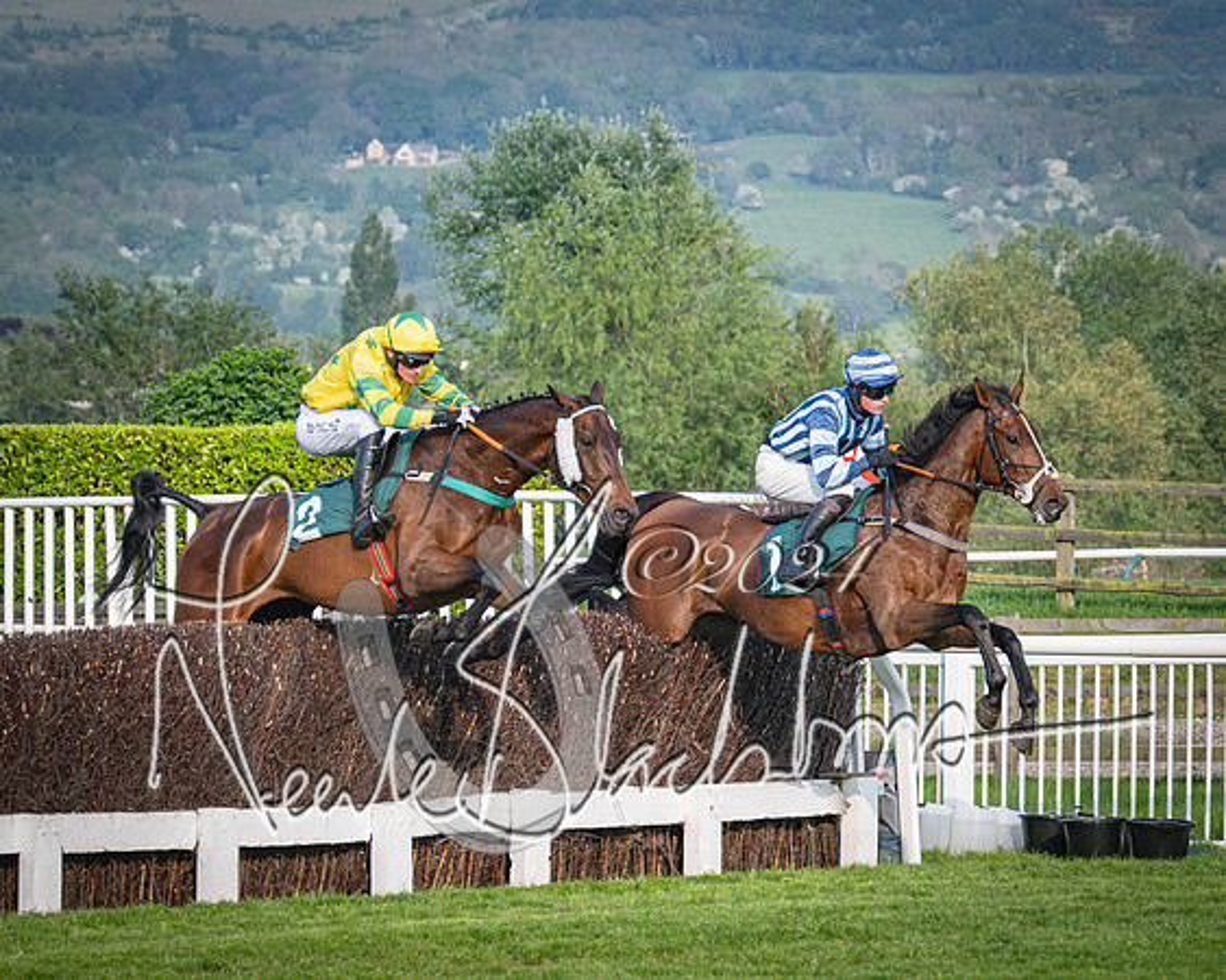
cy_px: 476
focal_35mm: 216
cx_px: 541
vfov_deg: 7.2
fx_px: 7820
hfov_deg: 9.0
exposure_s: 1/1600
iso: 400
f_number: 4
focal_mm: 105
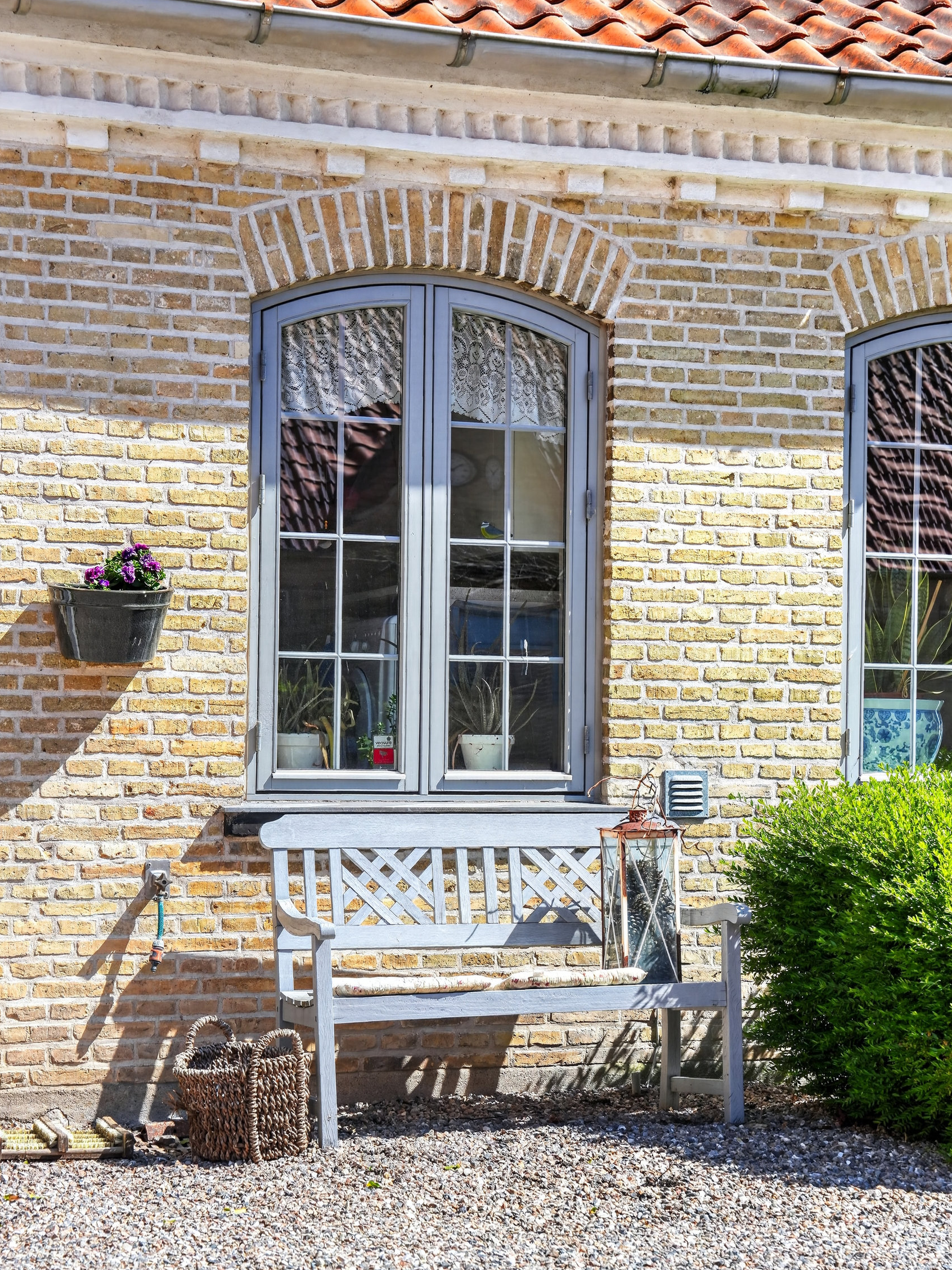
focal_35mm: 72
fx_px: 2640
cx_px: 473
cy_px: 627
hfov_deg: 20.4
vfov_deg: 27.0
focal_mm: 66
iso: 400
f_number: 7.1
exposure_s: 1/3200
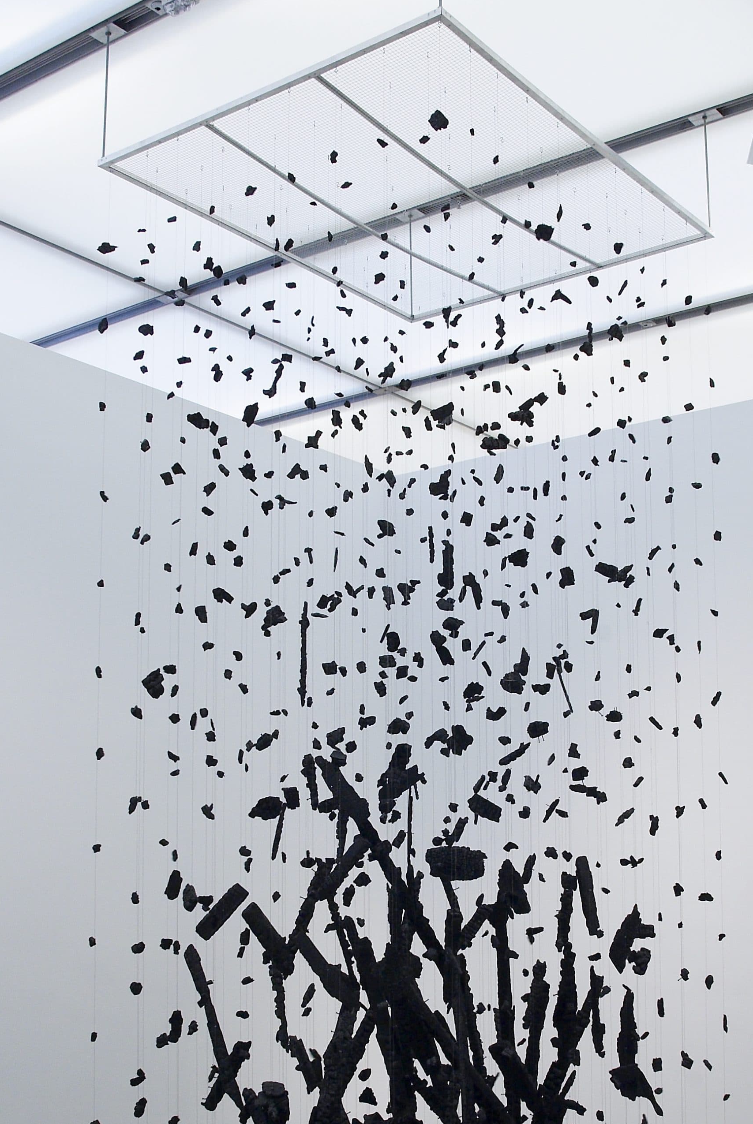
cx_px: 437
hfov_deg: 29.9
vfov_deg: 42.9
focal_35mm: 45
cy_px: 763
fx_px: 1407
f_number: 10
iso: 250
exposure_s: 1/4
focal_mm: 20
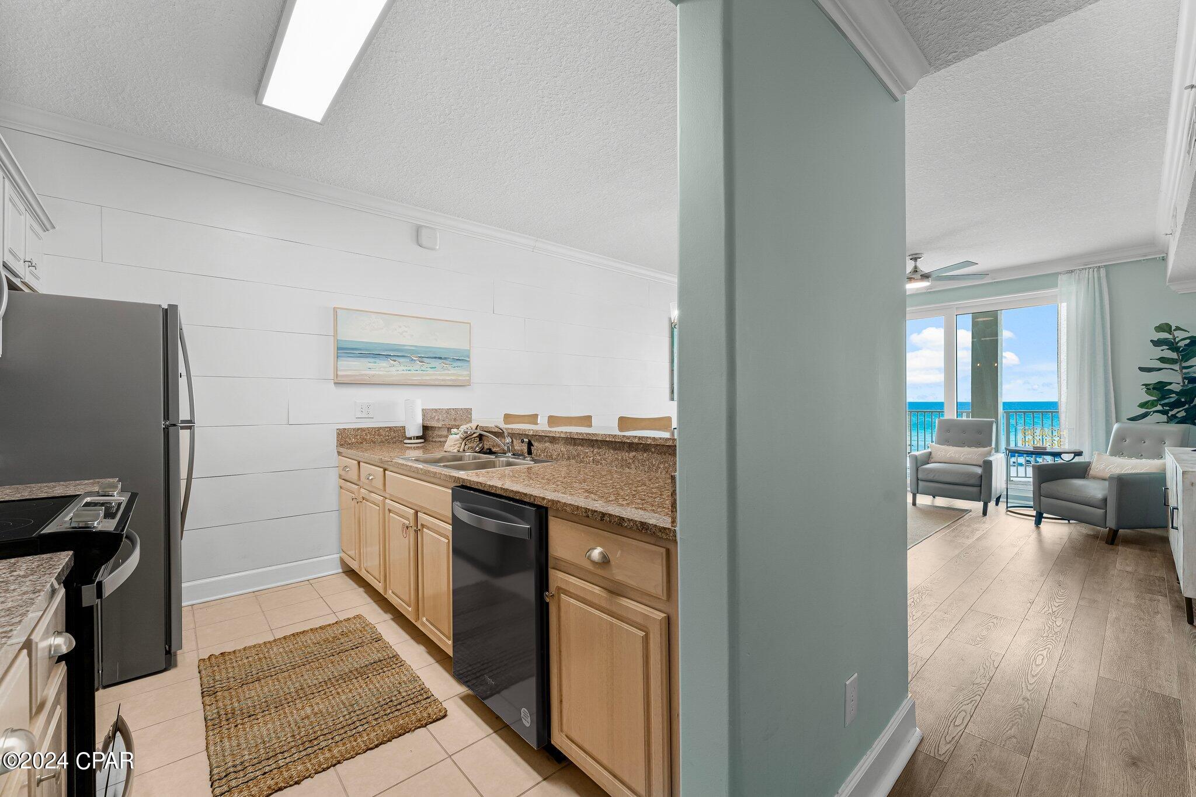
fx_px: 465
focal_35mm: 14
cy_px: 398
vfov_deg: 81.2
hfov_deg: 104.3
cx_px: 598
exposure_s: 1/10
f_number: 8
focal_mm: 14
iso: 400
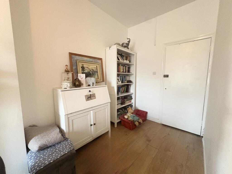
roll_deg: +0.6
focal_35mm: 14
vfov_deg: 85.7
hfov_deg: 102.1
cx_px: 116
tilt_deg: -5.9
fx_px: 94
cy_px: 87
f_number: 2.2
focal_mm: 2.22
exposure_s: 1/60
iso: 800
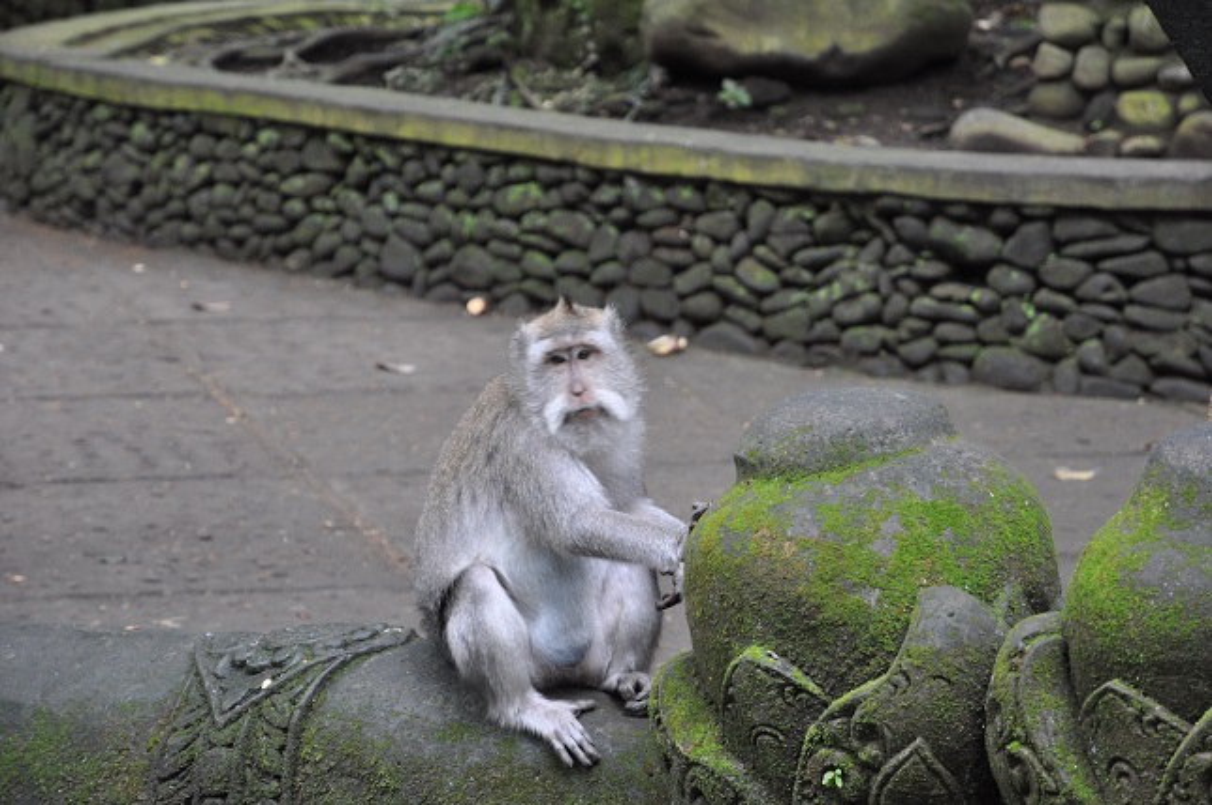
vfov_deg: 10.7
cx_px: 606
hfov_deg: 16.1
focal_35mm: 128
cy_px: 402
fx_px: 4288
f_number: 5.6
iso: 640
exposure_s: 1/30
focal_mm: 85
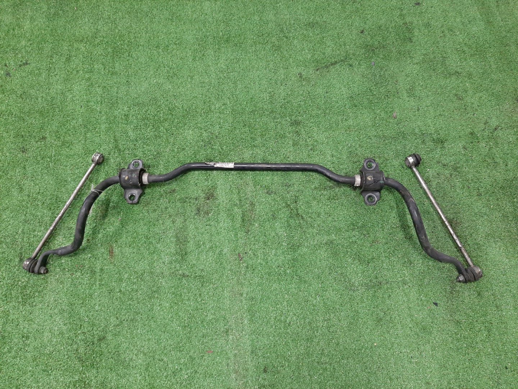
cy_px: 194
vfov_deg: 53.1
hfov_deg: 67.3
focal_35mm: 26
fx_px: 389
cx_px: 259
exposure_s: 1/50
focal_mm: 3.93
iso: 206
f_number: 1.7
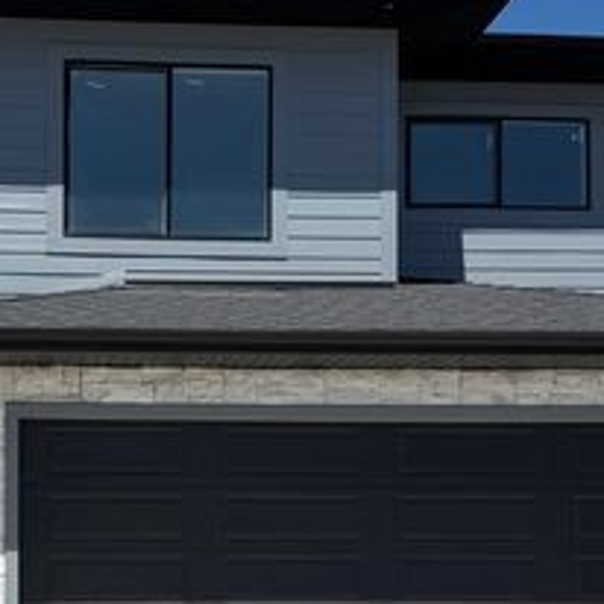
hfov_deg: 25.7
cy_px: 496
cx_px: 135
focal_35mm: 66
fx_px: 1303
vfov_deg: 25.6
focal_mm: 6.76
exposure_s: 1/9091
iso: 80
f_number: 1.78
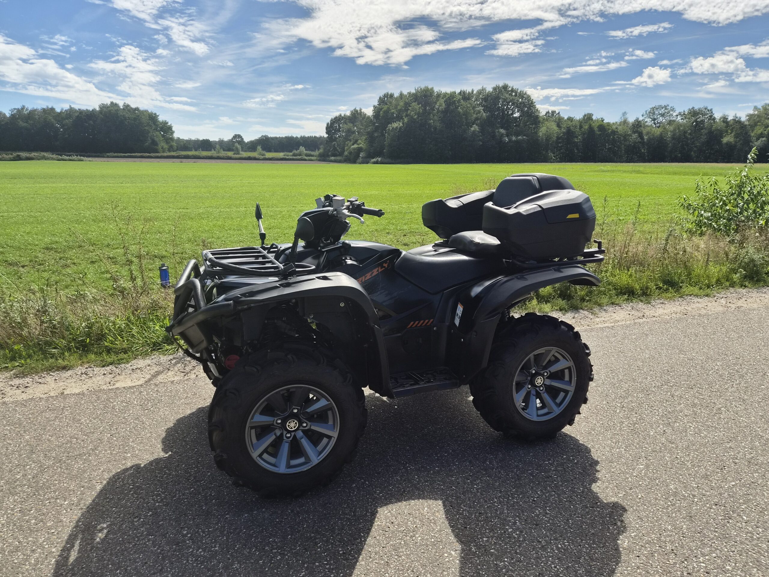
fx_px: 511
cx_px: 384
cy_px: 288
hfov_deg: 73.9
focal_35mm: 23
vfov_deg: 58.9
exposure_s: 1/6912
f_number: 1.8
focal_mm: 5.4
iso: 80
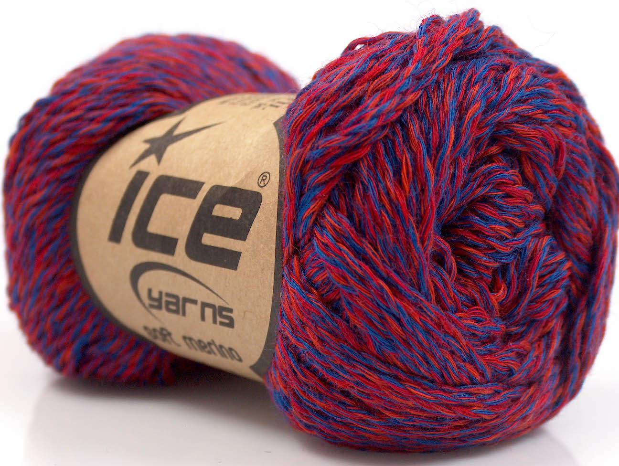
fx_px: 1773
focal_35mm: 99
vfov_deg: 15.0
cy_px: 233
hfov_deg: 19.8
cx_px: 310
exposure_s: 1/3.52
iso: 100
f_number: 2.9
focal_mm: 20.29
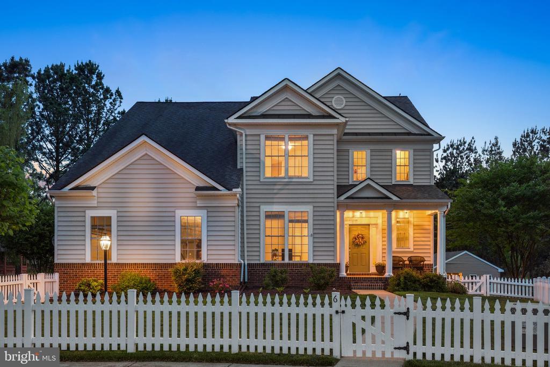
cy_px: 184
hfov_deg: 62.8
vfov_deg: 44.3
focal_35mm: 30
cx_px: 275
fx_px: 451
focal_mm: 29.5
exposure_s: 1/2
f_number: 6.3
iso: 125
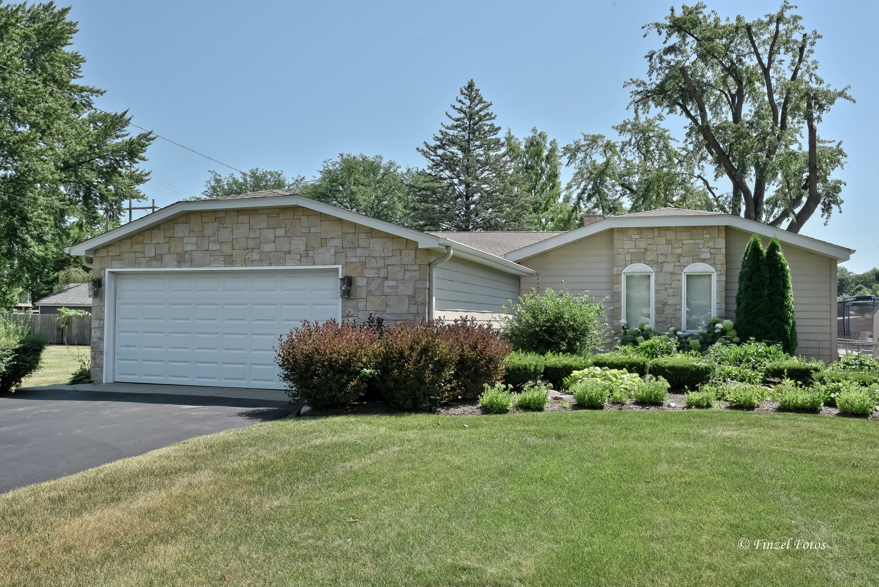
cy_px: 294
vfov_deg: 43.6
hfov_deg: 61.9
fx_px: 733
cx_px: 440
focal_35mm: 30
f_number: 11
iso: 125
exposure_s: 1/250
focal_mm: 30
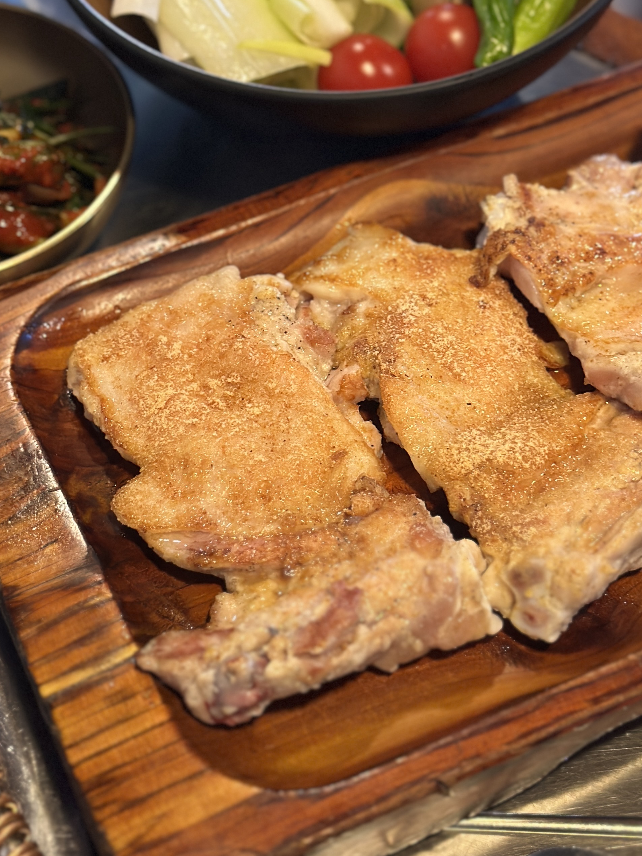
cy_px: 341
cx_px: 353
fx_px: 1880
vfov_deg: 25.6
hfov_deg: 19.4
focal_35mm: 76
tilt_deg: -49.7
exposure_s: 1/40
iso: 250
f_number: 1.78
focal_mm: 6.86
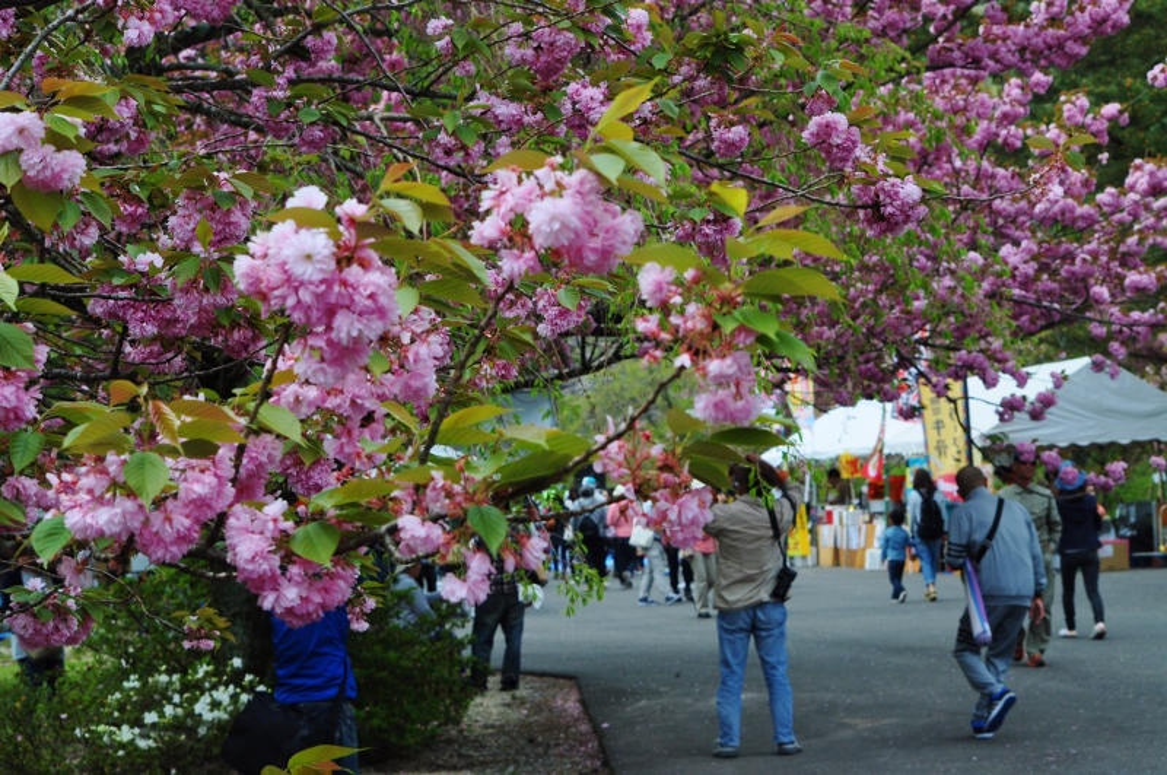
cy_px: 388
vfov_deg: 14.7
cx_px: 584
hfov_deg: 21.9
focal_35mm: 93
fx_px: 3010
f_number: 10
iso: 200
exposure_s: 1/200
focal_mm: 62
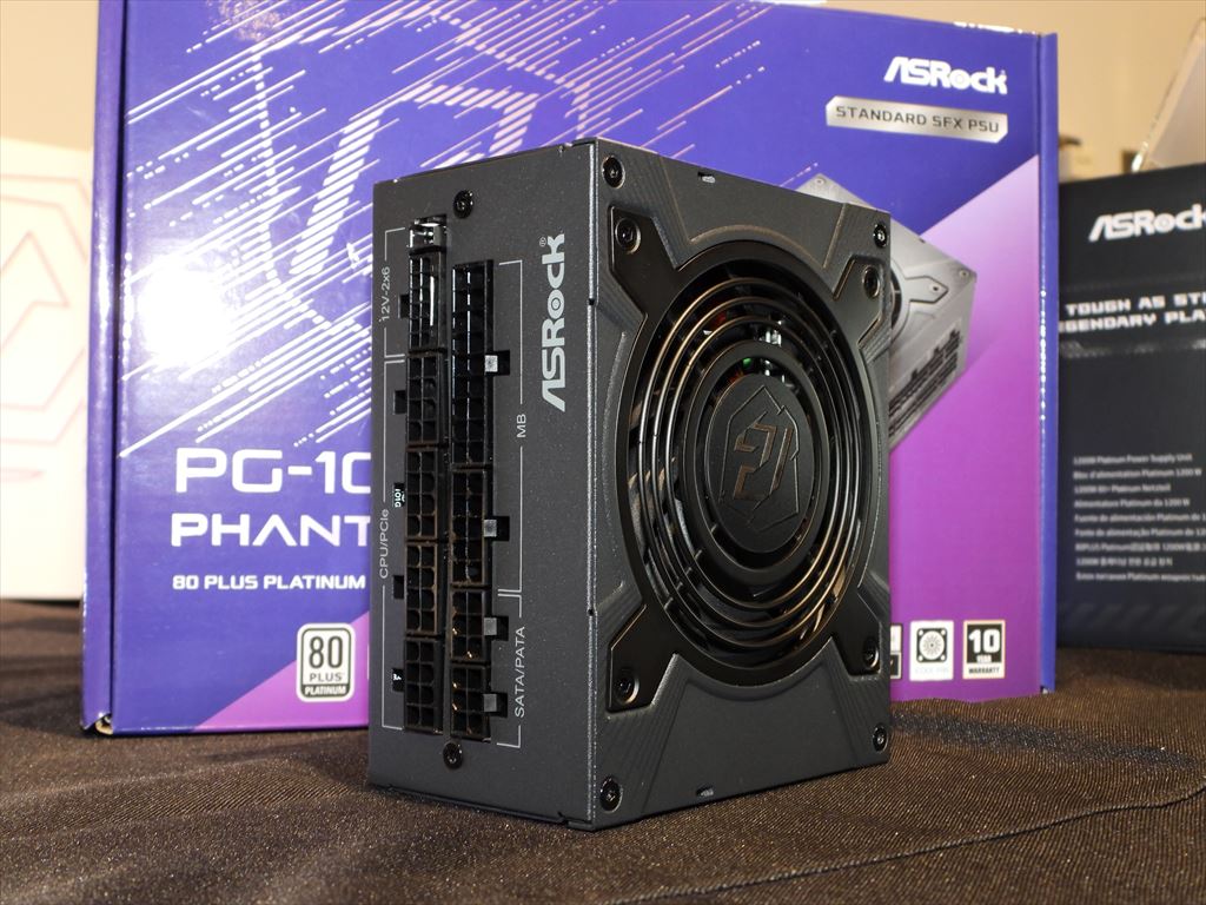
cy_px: 452
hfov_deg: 42.9
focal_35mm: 44
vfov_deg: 32.9
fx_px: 1533
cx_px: 603
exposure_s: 1/30
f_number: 3.2
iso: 200
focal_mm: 7.9
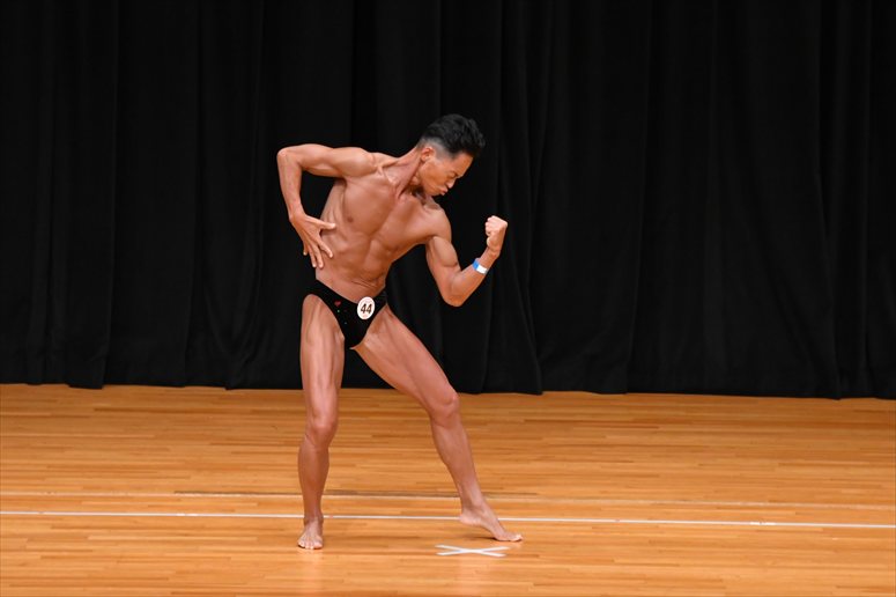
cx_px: 448
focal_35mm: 270
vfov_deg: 5.1
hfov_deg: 7.6
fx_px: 6717
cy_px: 298
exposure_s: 1/400
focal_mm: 180
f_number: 5.6
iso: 3200
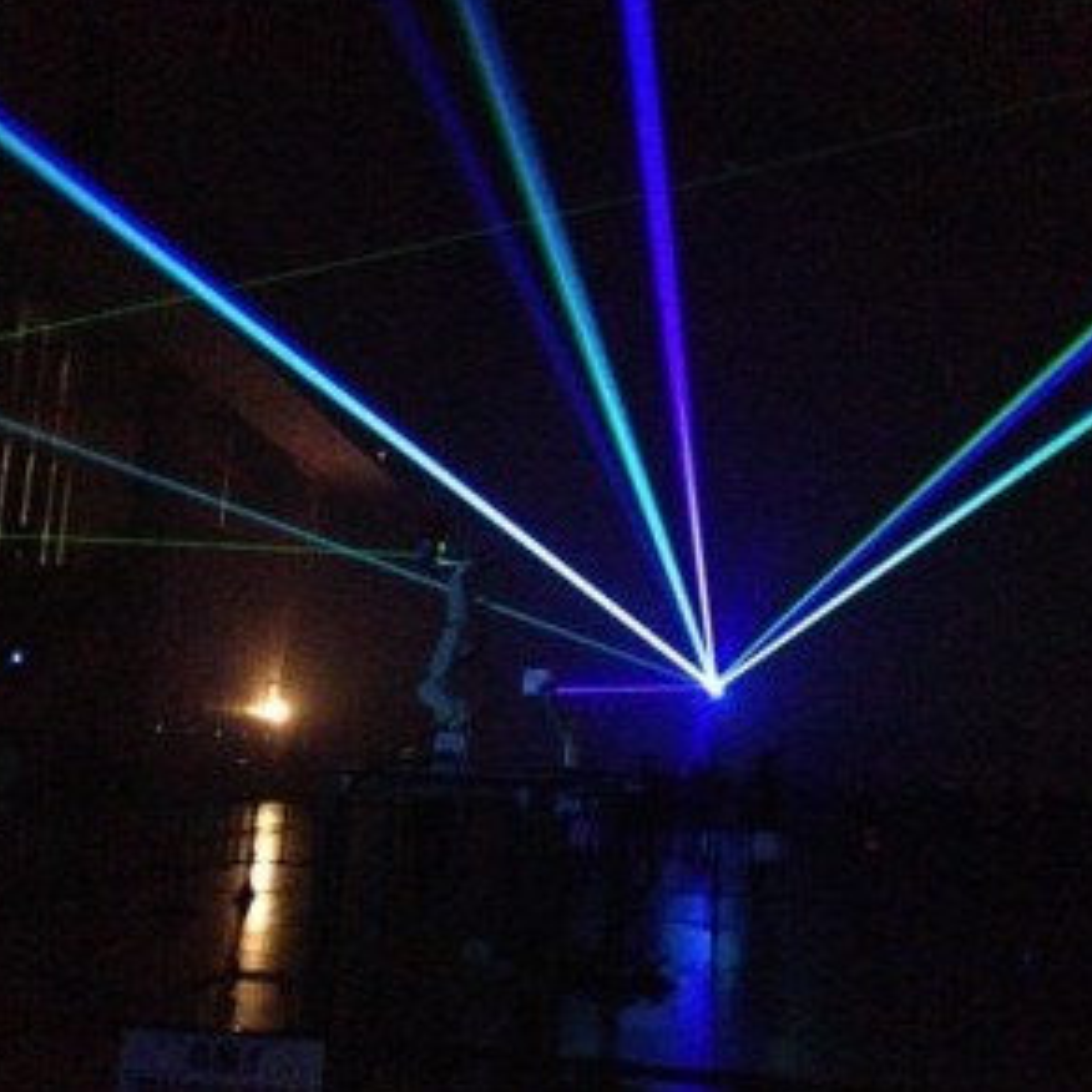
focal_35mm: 40
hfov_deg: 41.9
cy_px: 539
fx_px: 1428
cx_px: 542
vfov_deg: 41.9
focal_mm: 4.13
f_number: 2.4
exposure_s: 1/15
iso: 3200
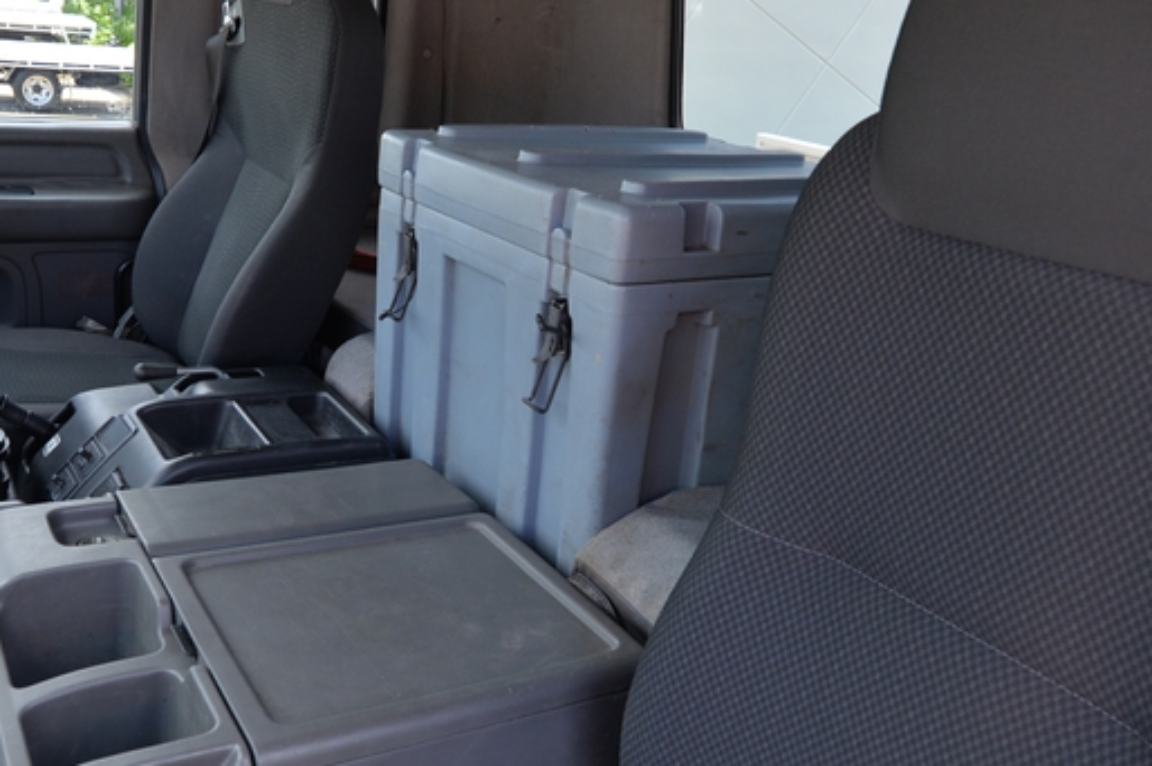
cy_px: 333
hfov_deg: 53.0
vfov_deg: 36.8
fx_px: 1151
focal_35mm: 36
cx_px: 498
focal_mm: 18
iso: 280
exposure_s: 1/125
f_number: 5.6
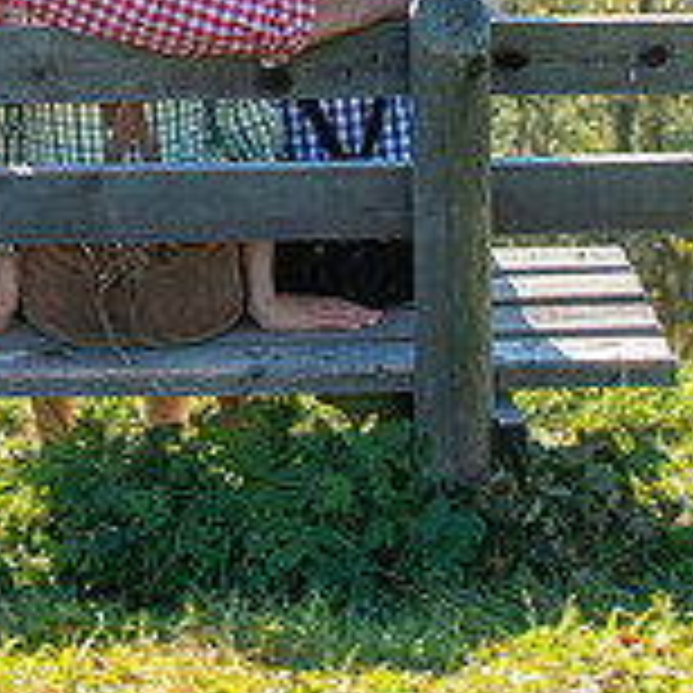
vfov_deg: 7.0
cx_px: 14
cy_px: -61
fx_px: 5662
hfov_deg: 7.0
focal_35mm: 250
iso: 100
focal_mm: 78
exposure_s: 1/250
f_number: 6.3
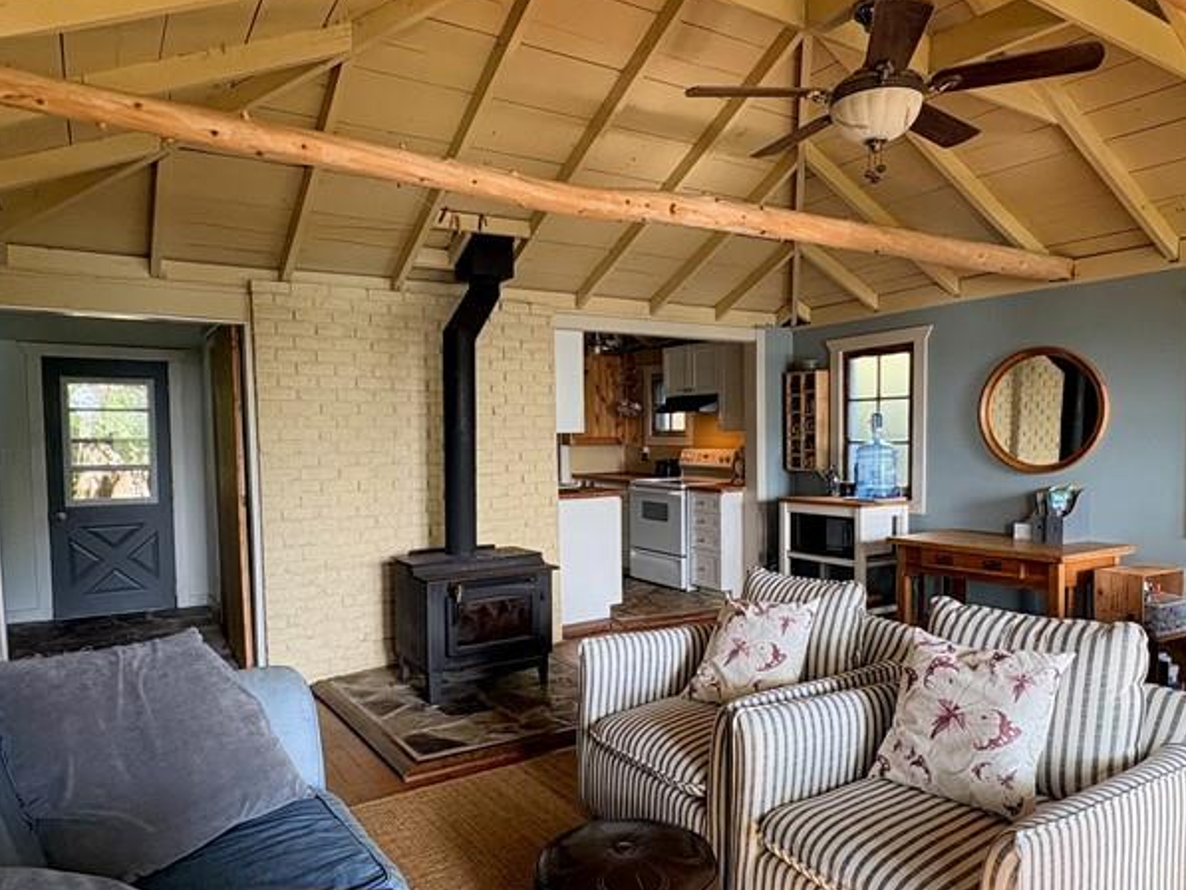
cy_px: 481
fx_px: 822
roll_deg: +0.2
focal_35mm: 24
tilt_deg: -3.0
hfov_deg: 71.6
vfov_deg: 56.8
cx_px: 588
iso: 160
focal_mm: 2.22
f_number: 2.2
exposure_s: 1/99
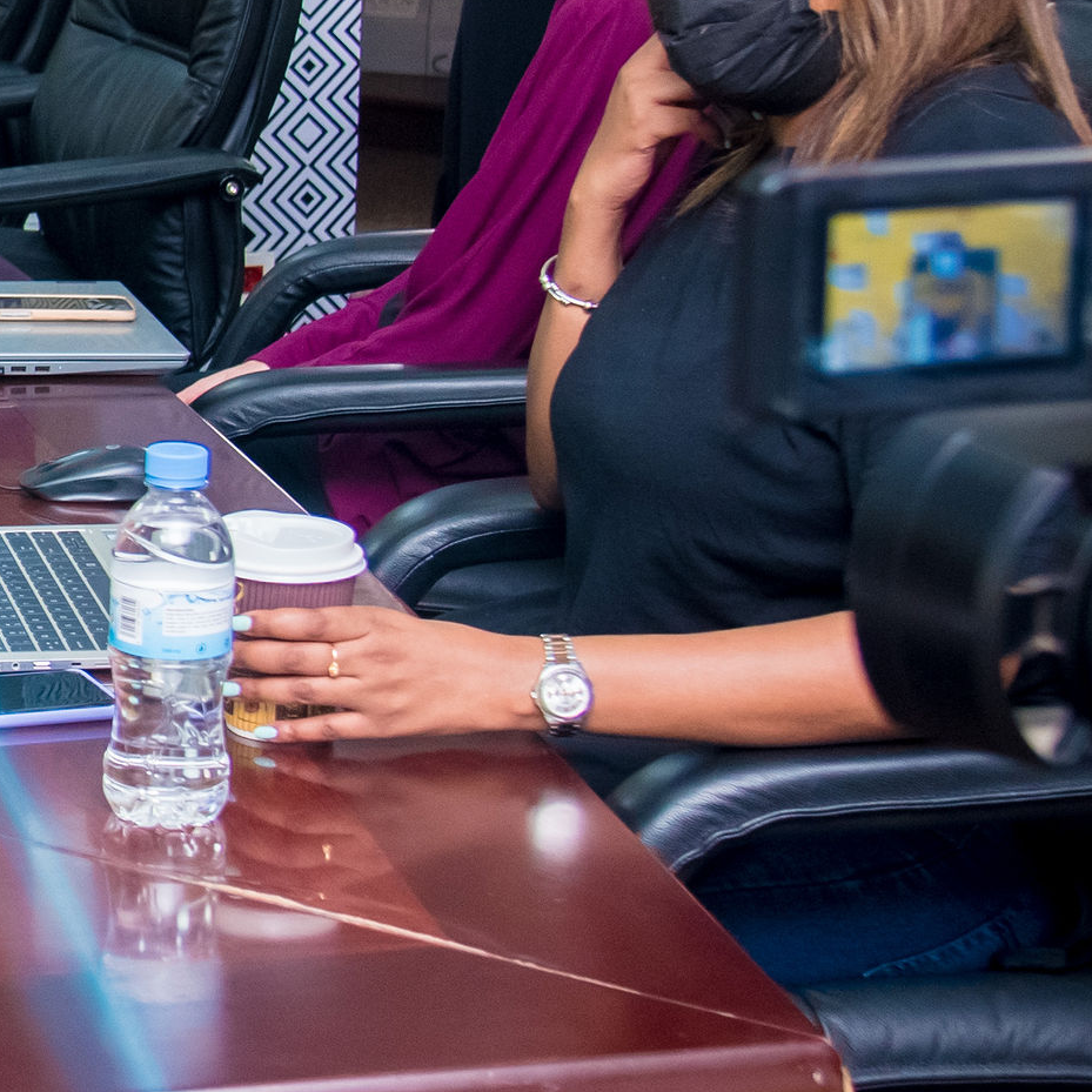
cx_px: -756
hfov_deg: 15.9
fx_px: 3426
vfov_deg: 18.0
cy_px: 290
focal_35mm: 96
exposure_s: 1/200
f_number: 4
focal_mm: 24
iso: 1000
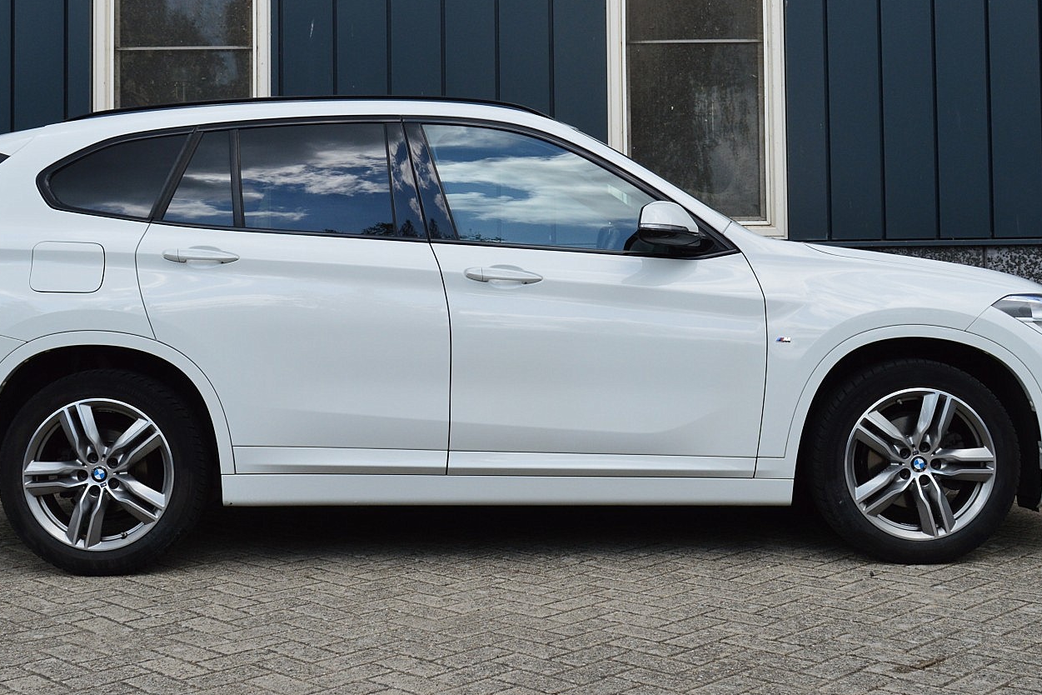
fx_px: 1408
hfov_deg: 40.6
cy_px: 271
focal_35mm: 49
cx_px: 477
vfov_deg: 27.6
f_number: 10
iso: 400
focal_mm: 25
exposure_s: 1/320
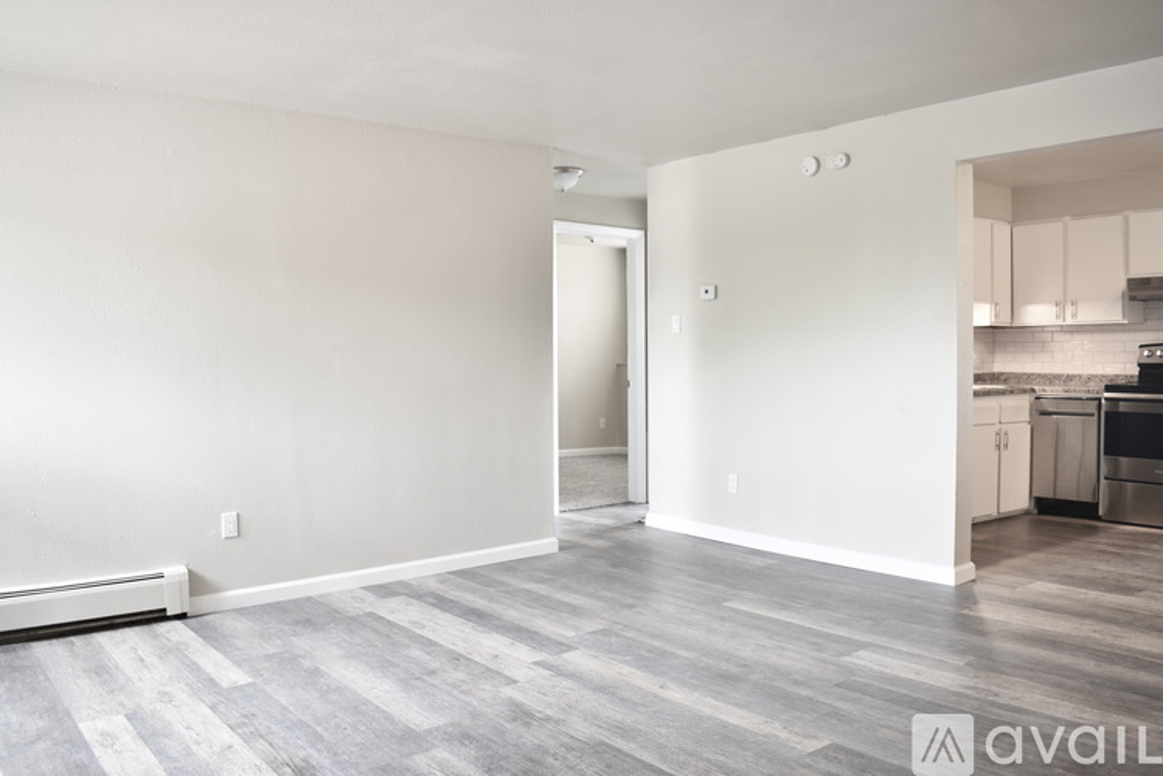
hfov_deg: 67.4
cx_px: 582
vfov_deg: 48.0
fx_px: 873
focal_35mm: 27
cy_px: 388
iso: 100
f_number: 4.5
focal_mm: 18
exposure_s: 1/4
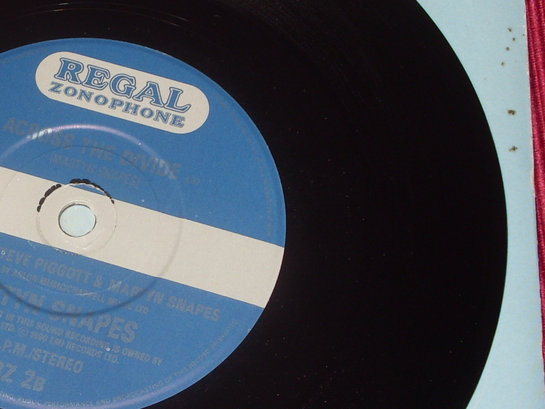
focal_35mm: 171
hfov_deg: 11.5
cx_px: 50
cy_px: 249
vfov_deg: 8.7
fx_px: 2693
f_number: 3.2
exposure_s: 1/148
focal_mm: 11.4
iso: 50
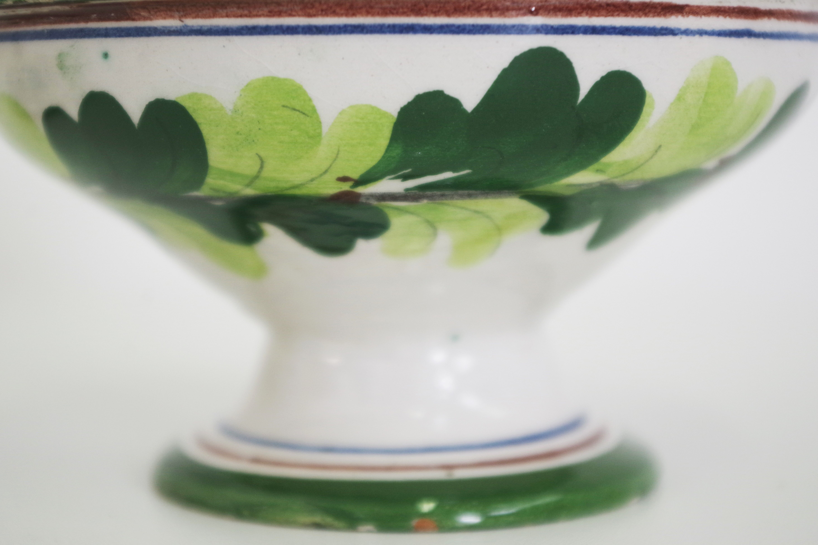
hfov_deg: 24.8
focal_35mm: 82
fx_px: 1863
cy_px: 272
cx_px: 409
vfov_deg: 16.7
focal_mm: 55
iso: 800
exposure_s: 1/100
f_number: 5.6
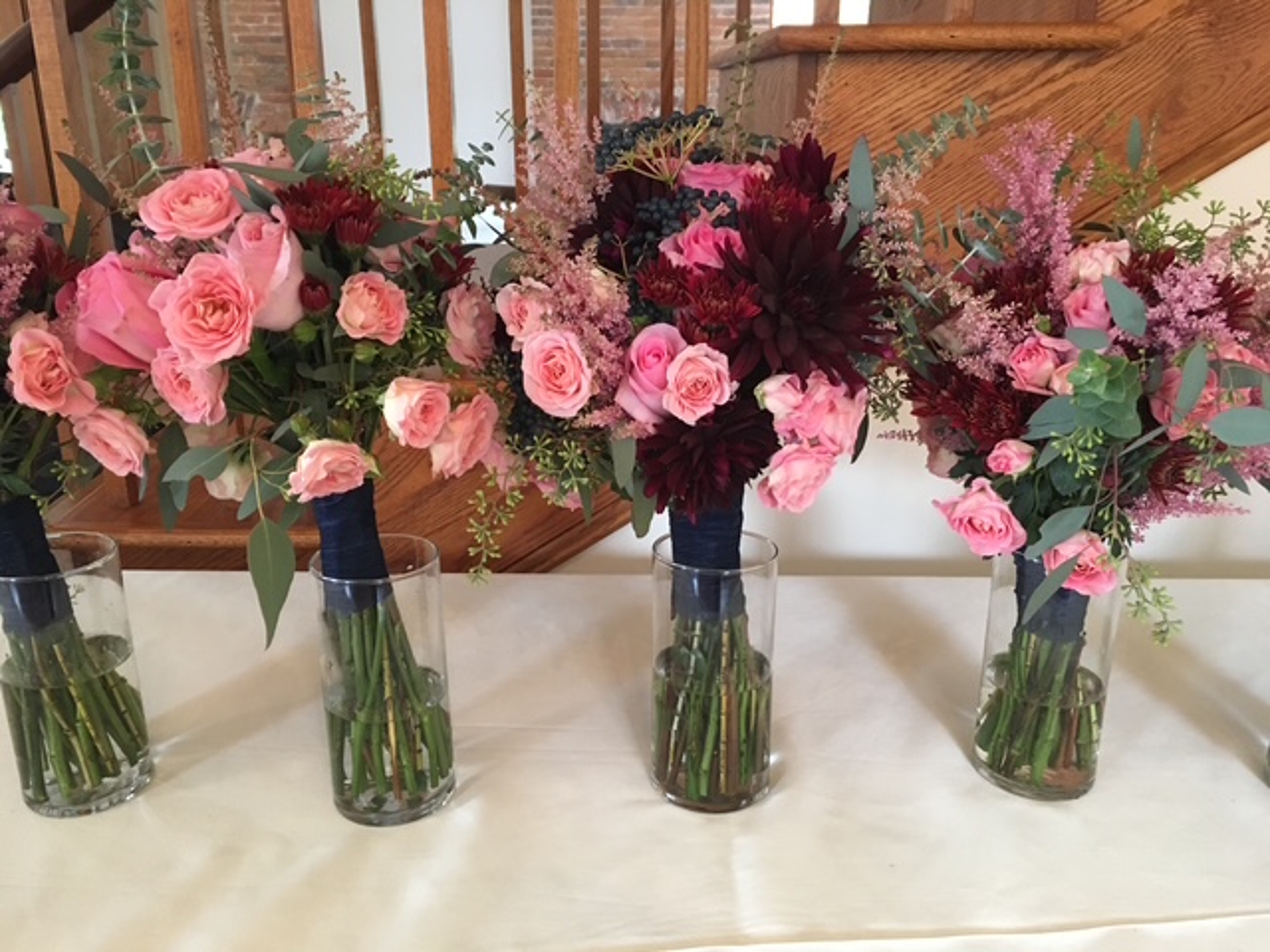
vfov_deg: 48.2
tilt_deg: -19.1
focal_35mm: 29
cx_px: 635
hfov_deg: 61.7
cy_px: 476
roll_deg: -0.8
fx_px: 1064
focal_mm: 4.15
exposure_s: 1/30
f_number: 2.2
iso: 160
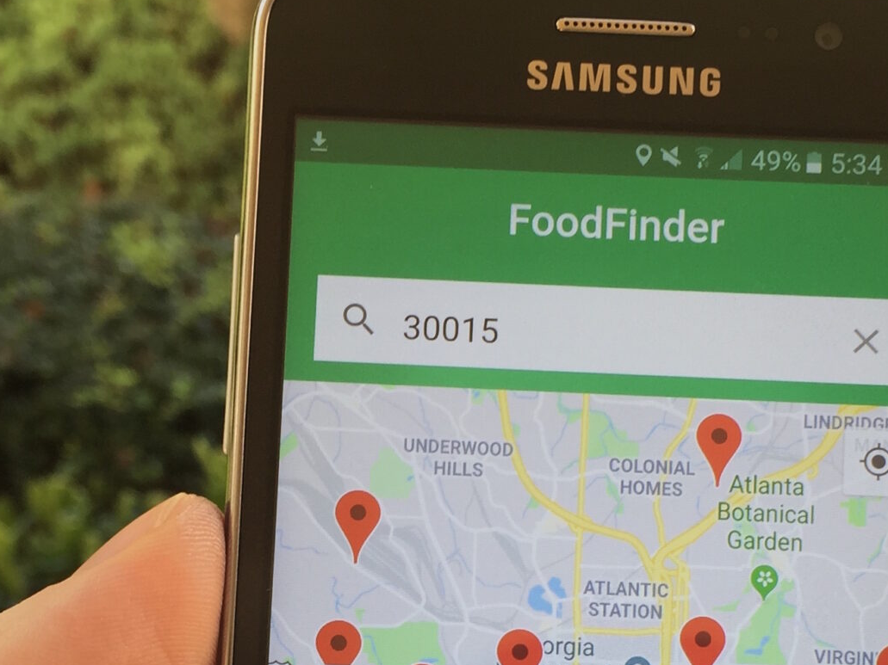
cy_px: 732
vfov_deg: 19.6
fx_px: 1847
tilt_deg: -42.8
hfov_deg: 27.0
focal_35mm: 72
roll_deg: +2.5
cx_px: 507
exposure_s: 1/60
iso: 32
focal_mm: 4.15
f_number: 2.2
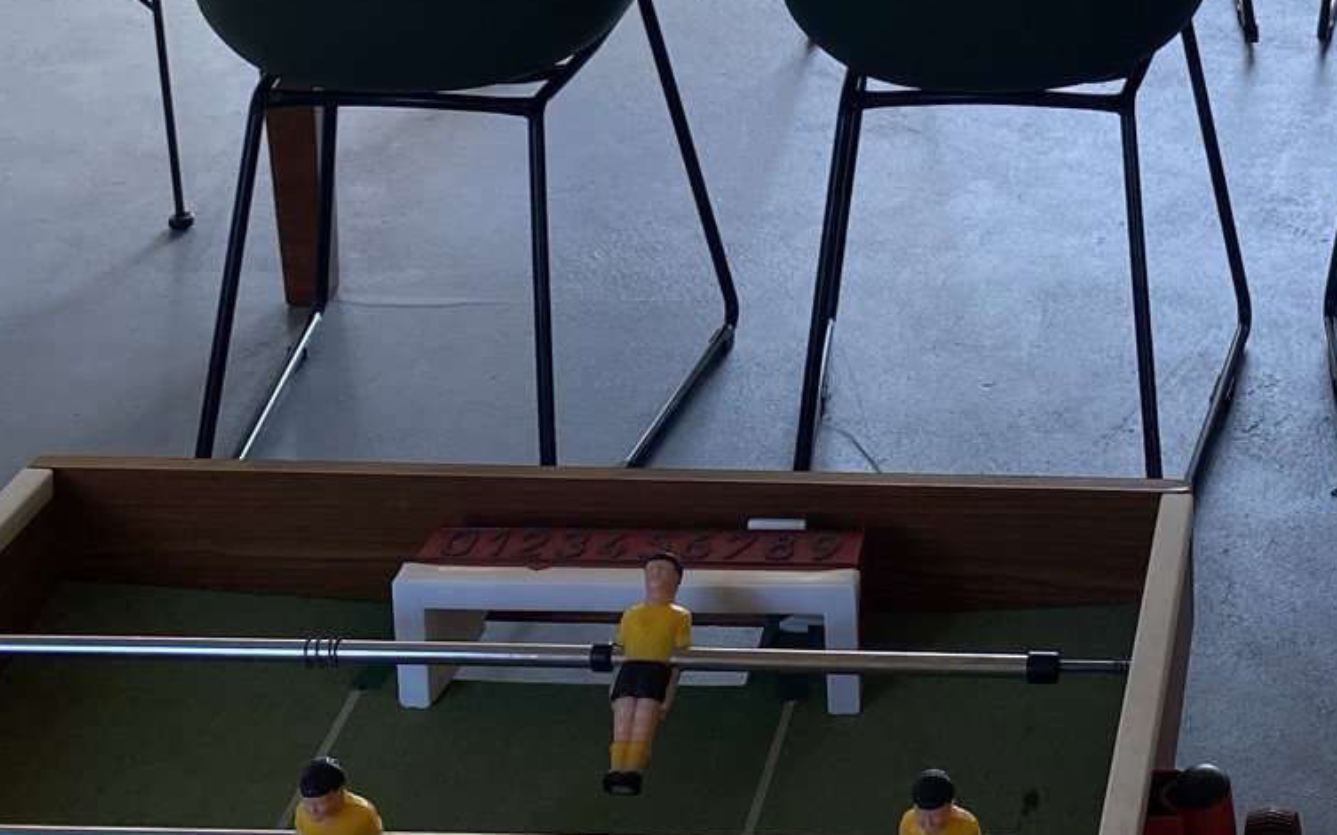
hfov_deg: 26.0
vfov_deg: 16.1
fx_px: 2732
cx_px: 1348
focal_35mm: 75
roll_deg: -0.4
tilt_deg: -13.7
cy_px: -368
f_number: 1.8
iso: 32
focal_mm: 4.25
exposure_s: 1/242
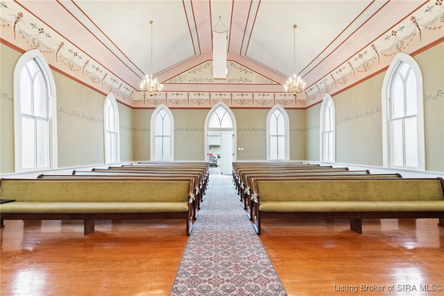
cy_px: 148
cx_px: 222
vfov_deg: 70.4
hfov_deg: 93.3
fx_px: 210
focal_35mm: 17
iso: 2000
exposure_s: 1/8
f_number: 7.1
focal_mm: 17
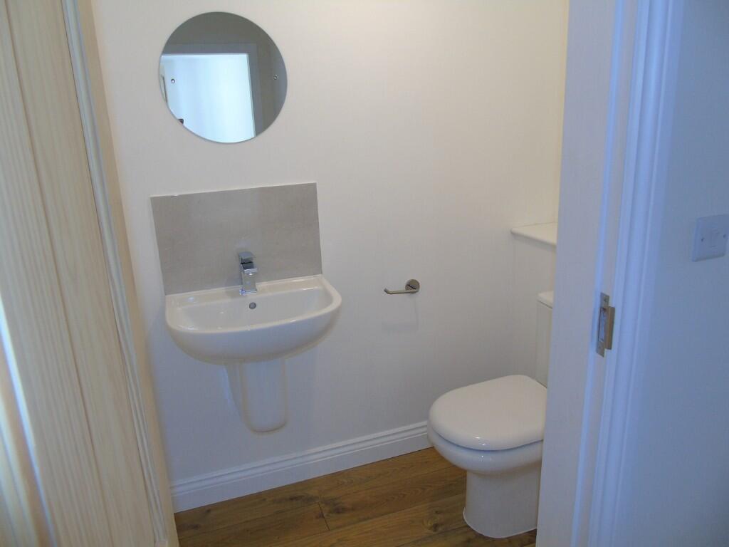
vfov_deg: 54.9
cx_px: 364
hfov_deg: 69.4
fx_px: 526
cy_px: 274
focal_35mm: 25
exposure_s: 1/30
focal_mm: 4.4
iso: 100
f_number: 3.4
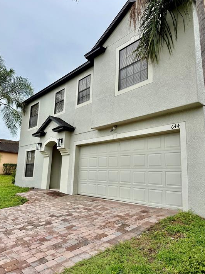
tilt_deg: +11.0
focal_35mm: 26
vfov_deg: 67.3
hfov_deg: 53.1
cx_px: 99
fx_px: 205
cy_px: 138
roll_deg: -3.2
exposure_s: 1/4975
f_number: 1.78
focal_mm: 6.76
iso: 80
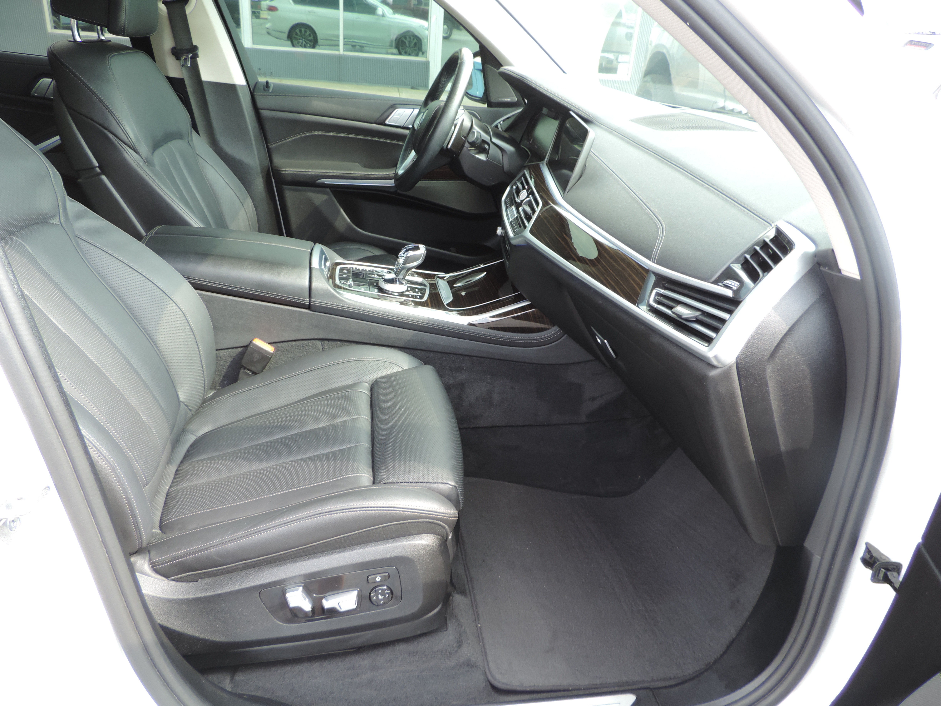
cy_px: 353
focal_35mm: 24
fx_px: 652
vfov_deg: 56.8
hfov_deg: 71.6
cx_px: 470
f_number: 3
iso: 80
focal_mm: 4.3
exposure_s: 1/50
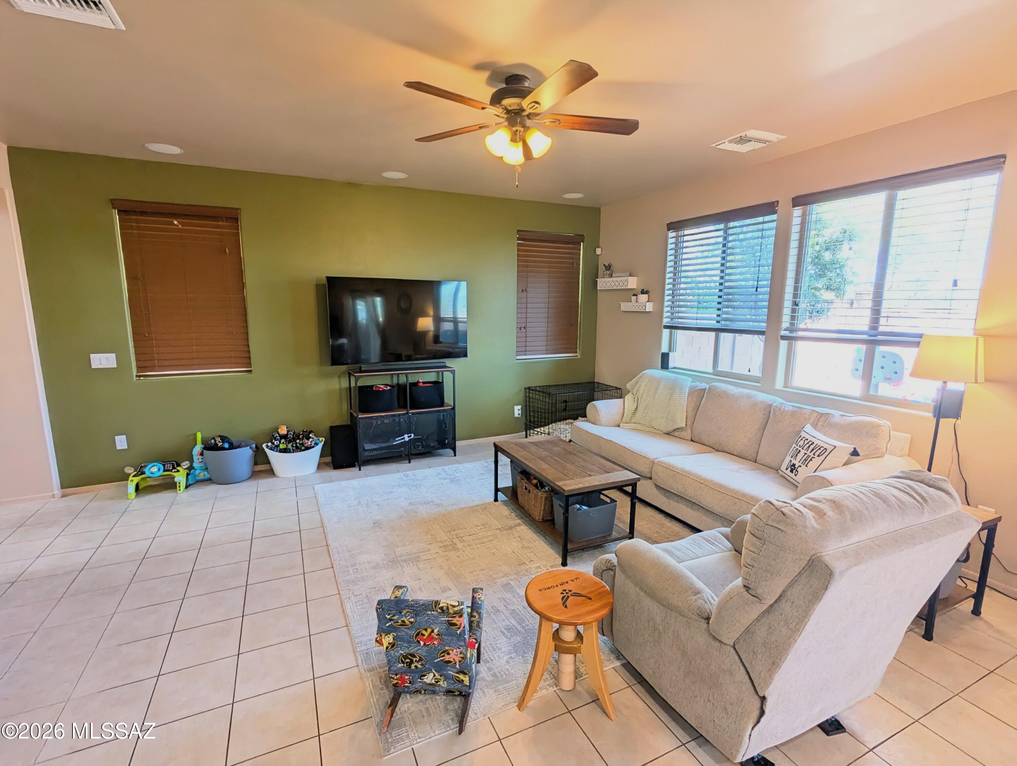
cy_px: 383
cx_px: 508
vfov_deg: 78.2
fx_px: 471
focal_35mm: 16
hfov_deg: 94.4
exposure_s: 1/40
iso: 47
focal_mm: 2.35
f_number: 2.2
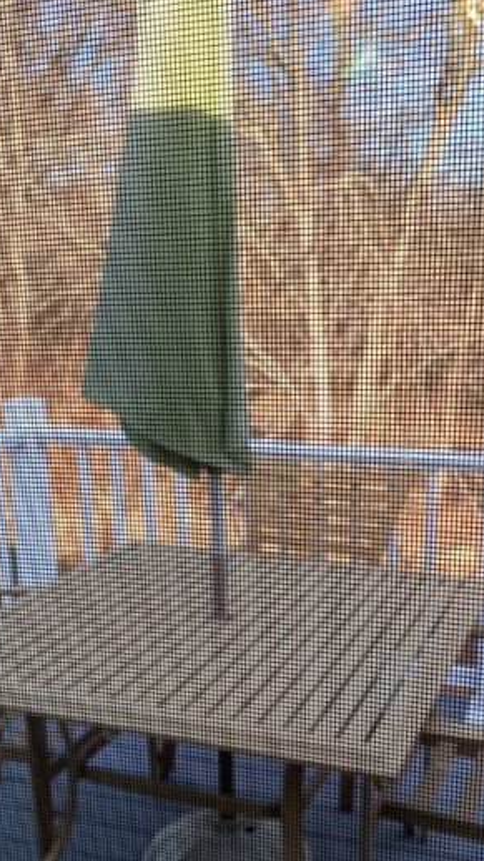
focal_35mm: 42
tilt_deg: -13.9
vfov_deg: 48.1
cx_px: 271
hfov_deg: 28.3
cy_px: 519
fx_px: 959
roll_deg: +1.1
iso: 32
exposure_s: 1/393
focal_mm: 4.25
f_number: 1.8
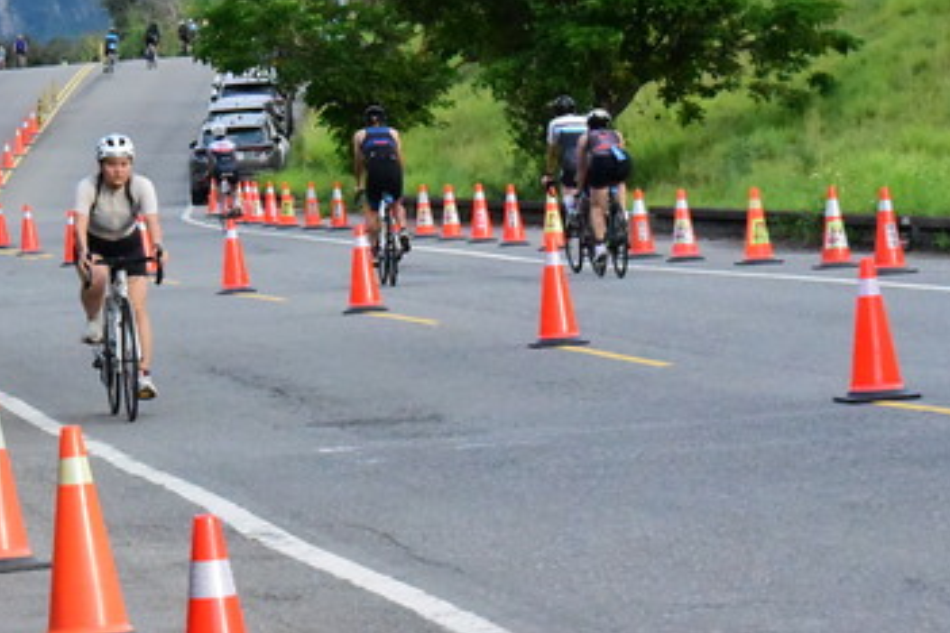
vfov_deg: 5.5
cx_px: 119
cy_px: 193
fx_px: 6570
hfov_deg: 8.2
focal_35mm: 249
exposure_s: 1/2500
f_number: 13
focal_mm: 112
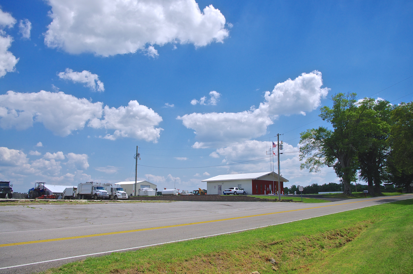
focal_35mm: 30
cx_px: 206
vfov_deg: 43.5
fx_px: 344
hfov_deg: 62.0
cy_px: 137
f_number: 5.6
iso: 200
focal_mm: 20
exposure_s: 1/640
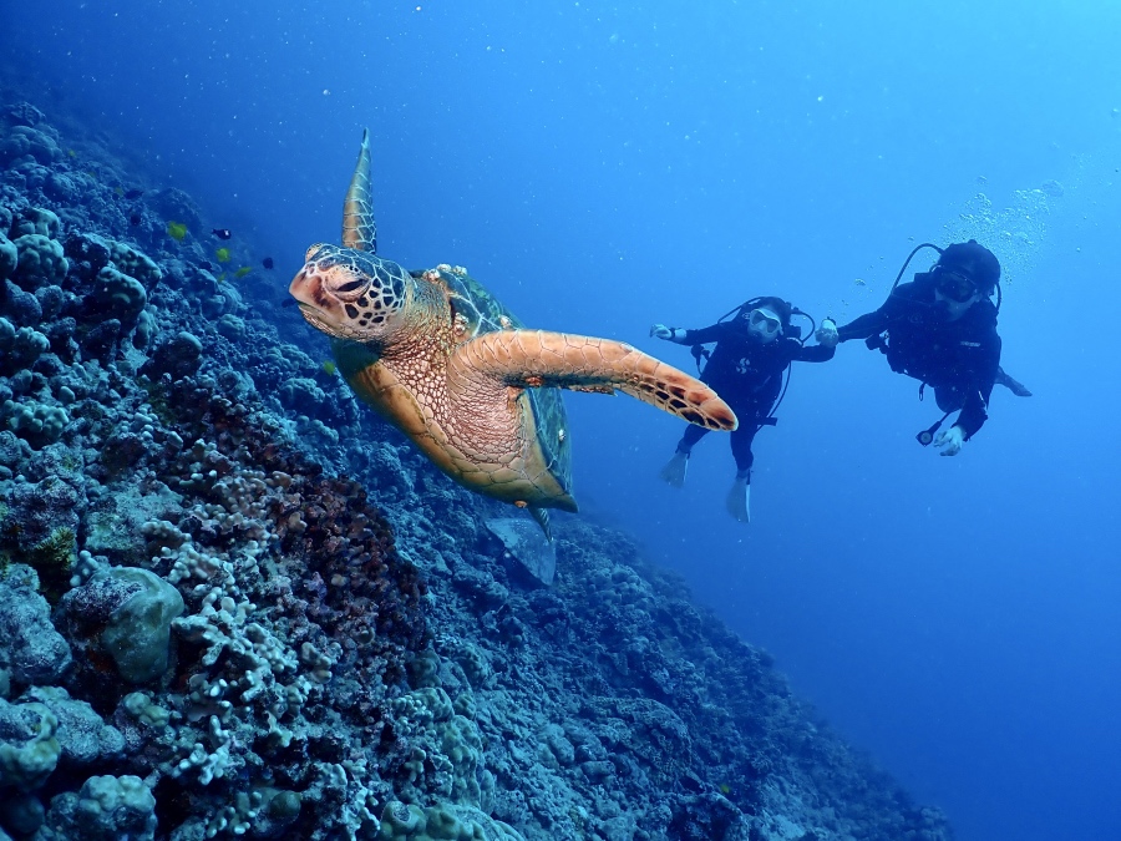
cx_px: 560
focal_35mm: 25
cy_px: 420
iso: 100
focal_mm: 4.5
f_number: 2.8
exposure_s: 1/640
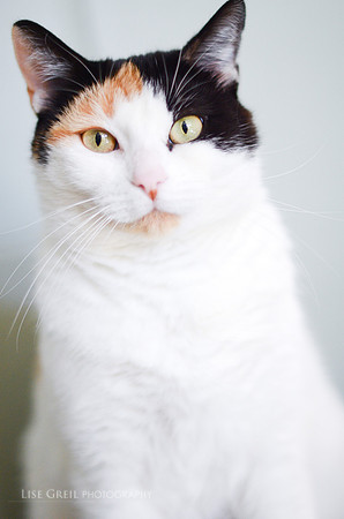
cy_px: 260
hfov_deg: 18.1
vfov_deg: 27.0
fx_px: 1080
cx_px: 172
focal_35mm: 75
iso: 800
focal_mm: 50
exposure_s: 1/640
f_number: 1.6
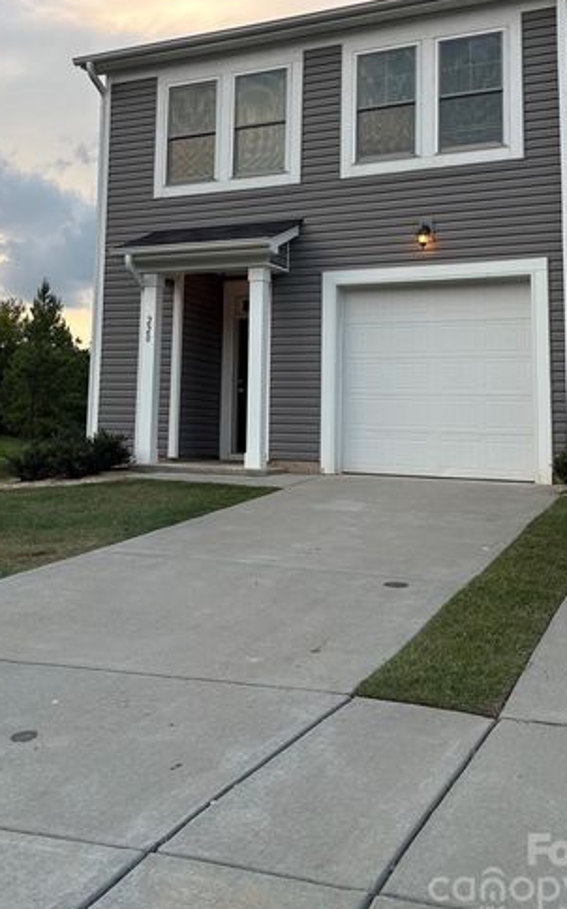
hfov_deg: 33.5
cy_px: 298
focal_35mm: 38
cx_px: 235
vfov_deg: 50.6
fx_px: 941
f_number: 1.6
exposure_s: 1/310
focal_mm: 5.96
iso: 40
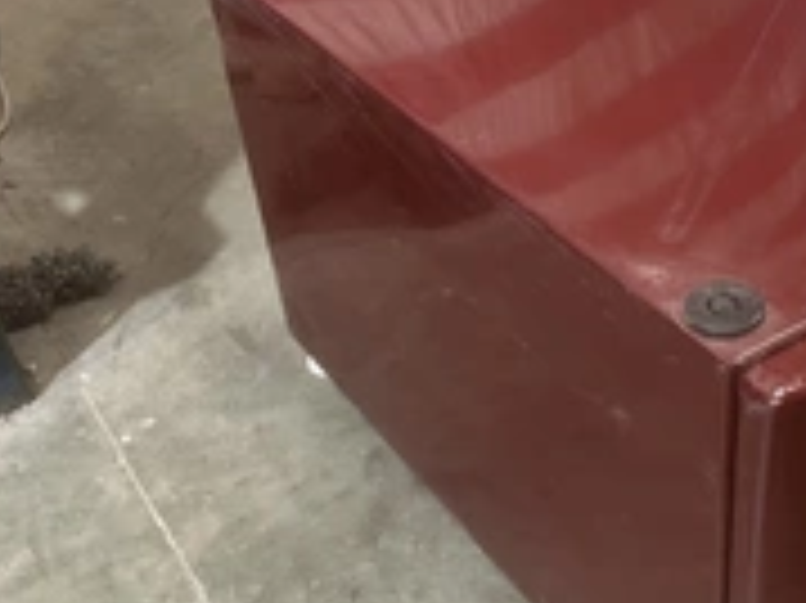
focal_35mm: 58
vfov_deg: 24.9
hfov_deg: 33.3
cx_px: 405
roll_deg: +9.3
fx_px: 1350
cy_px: 450
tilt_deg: -41.9
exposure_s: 1/60
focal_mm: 5.1
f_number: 1.6
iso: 200
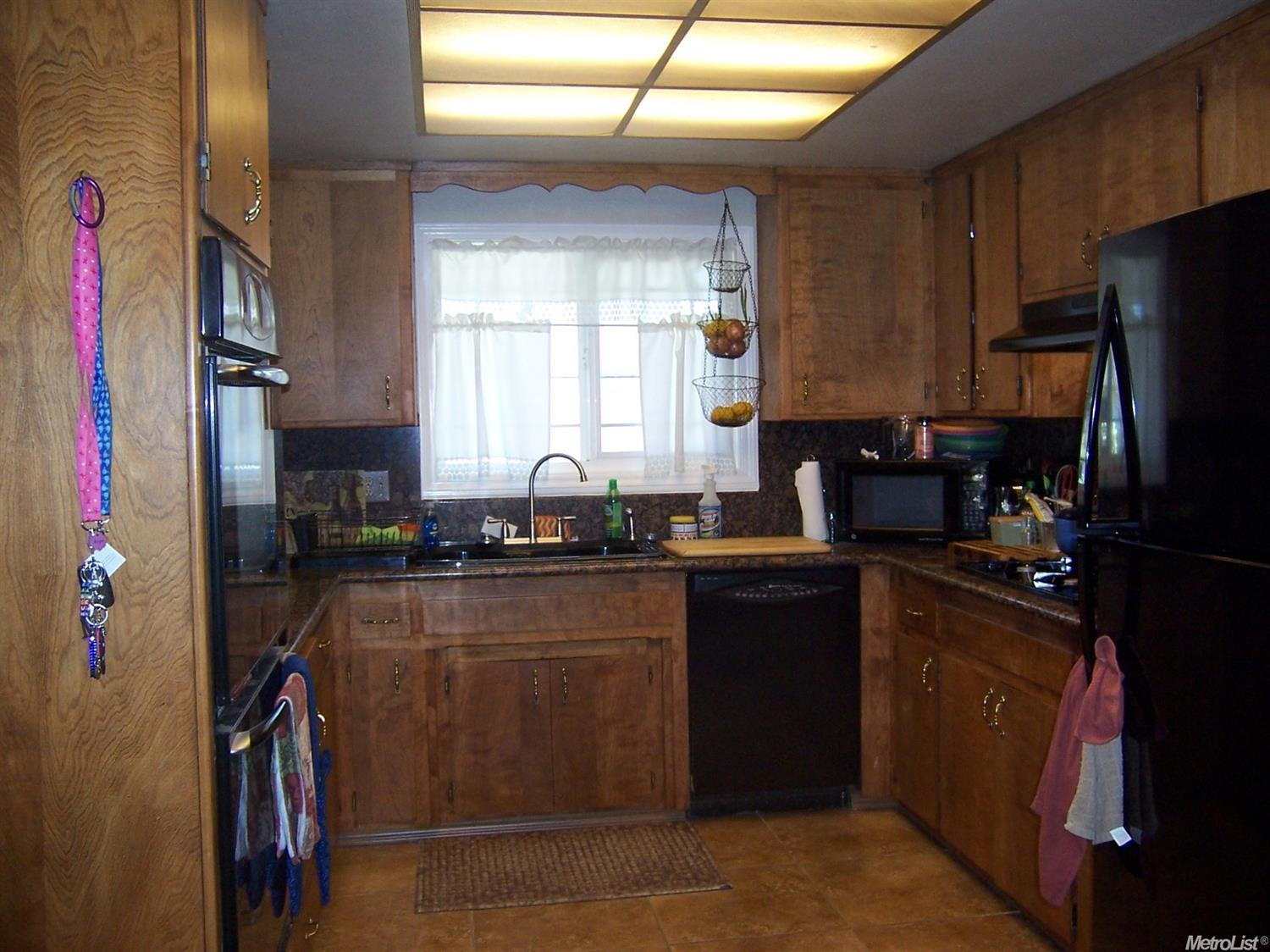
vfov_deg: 42.9
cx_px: 635
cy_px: 476
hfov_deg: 55.4
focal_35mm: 33
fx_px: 1210
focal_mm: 5.5
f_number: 2.8
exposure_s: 1/60
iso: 140
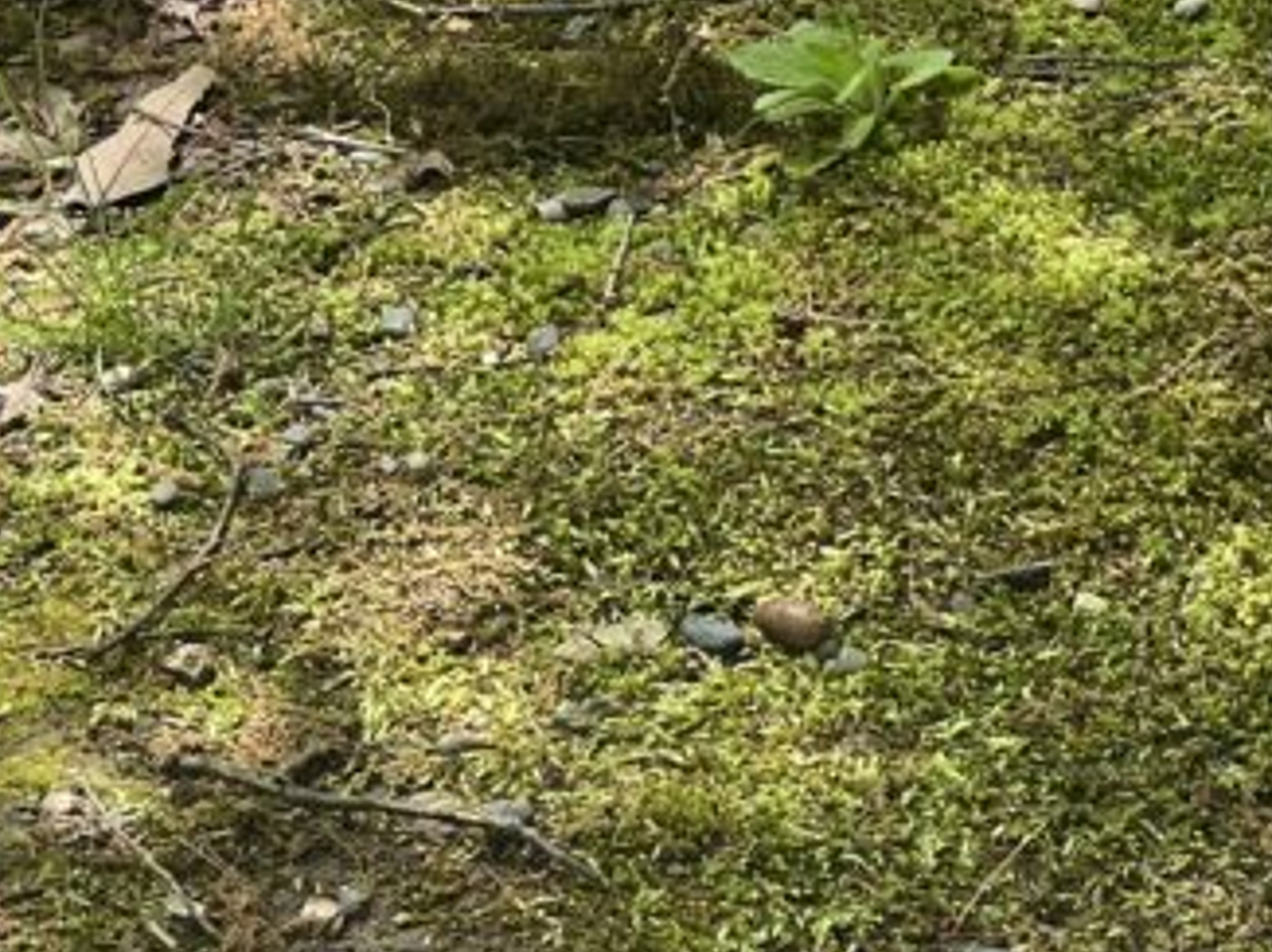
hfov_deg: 8.1
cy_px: -398
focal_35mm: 242
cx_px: -179
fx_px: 8886
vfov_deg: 6.1
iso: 32
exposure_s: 1/160
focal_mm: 9
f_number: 2.8
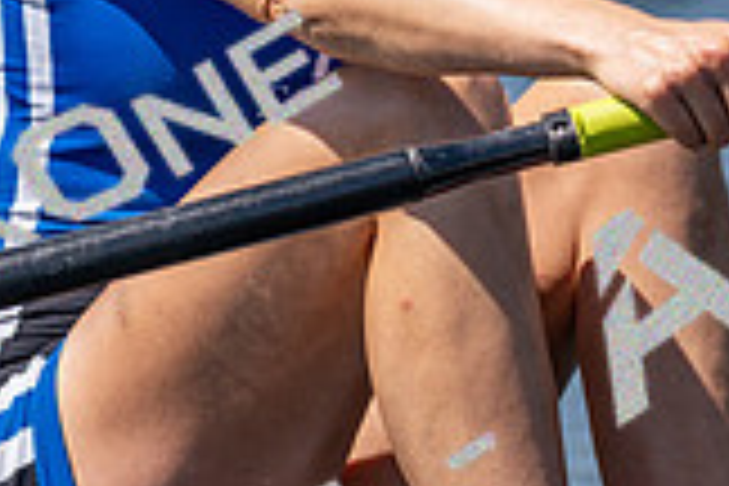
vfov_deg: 1.5
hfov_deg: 2.3
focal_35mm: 890
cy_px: -2
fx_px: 18021
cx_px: 207
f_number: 5.6
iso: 250
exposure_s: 1/2000
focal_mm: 248
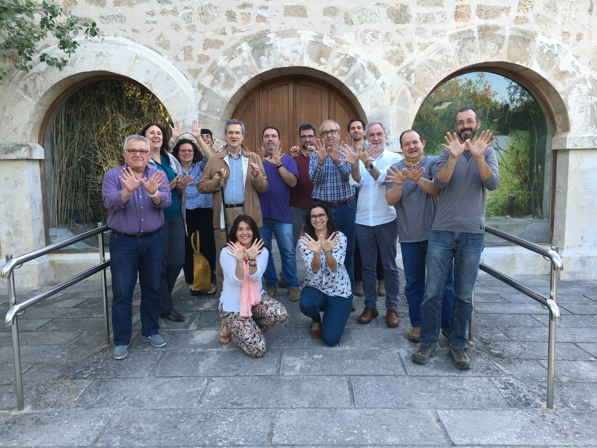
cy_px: 224
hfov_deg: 61.7
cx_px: 298
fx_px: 500
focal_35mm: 29
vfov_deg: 48.2
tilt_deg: -6.2
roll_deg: +1.6
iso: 32
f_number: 2.2
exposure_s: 1/100
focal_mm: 4.15
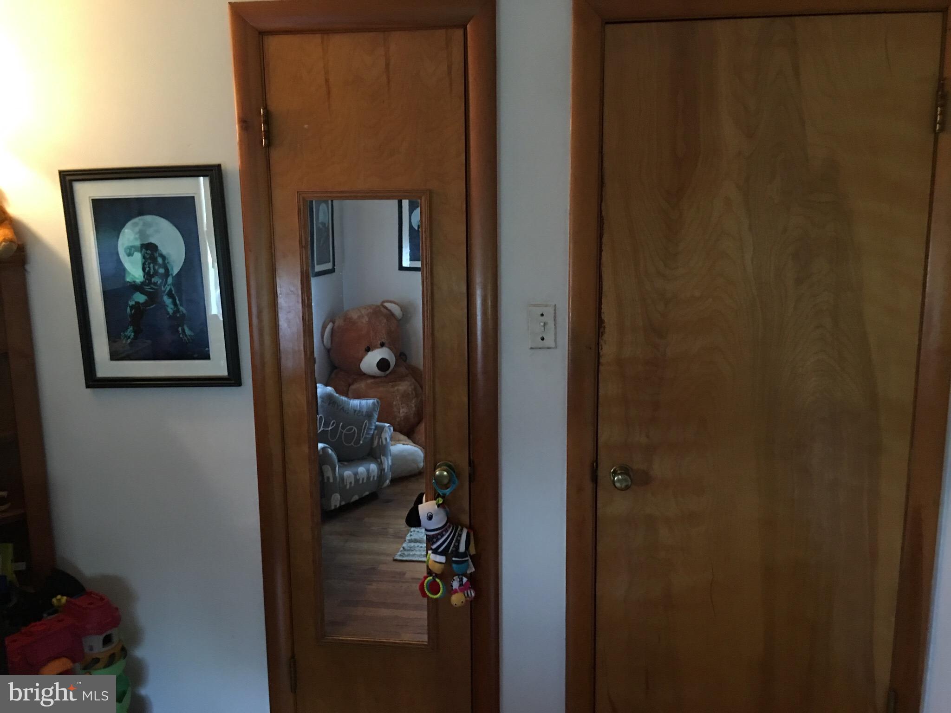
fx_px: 797
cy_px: 356
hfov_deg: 61.7
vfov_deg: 48.2
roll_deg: +1.8
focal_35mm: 29
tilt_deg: -11.1
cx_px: 476
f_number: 2.2
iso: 64
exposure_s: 1/4
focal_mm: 4.15
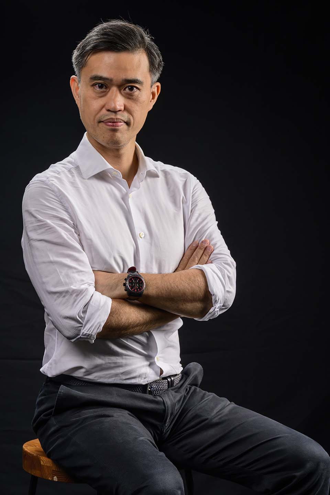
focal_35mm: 85
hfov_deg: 16.1
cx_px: 165
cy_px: 248
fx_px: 1169
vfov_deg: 23.9
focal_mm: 85
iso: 500
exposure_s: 1/200
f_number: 8
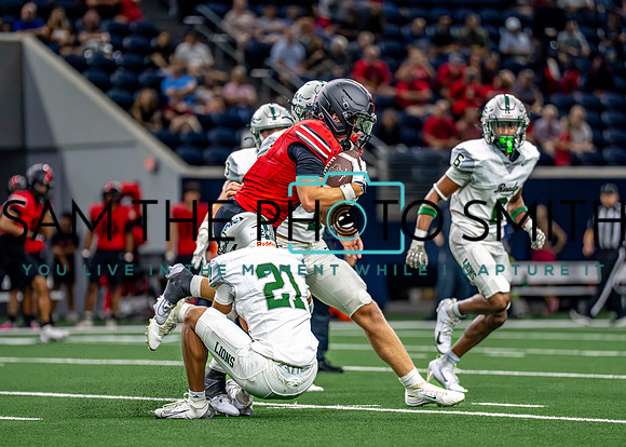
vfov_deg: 5.2
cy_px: 247
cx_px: 325
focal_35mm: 277
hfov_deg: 7.3
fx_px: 4918
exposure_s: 1/2000
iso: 5000
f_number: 2.8
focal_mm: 200
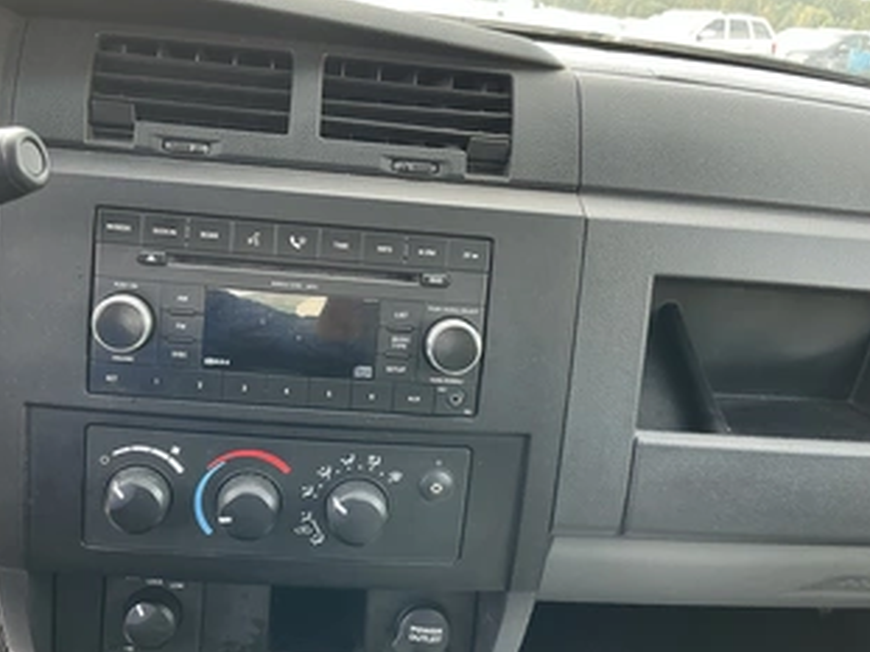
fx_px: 904
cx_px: 352
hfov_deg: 51.1
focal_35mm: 36
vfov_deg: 39.6
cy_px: 339
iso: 64
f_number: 1.8
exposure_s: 1/107
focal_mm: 3
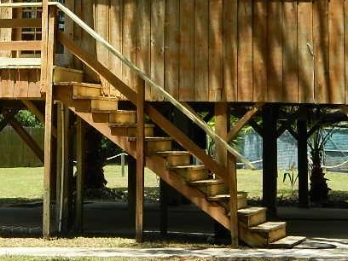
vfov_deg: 12.3
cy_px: -49
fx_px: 1186
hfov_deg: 16.7
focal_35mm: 118
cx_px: 136
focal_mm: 8.4
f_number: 3.6
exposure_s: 1/400
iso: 80
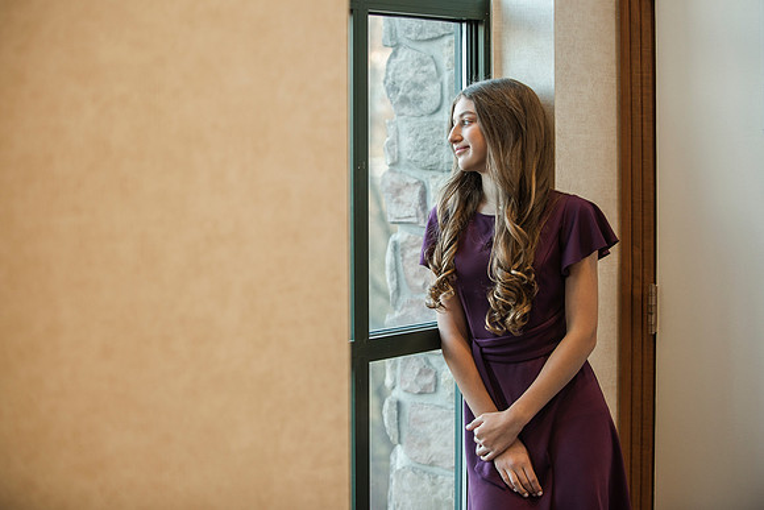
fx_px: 1601
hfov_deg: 26.8
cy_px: 235
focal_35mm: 75
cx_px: 389
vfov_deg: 18.1
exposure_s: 1/125
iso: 1000
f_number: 2.8
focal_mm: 70
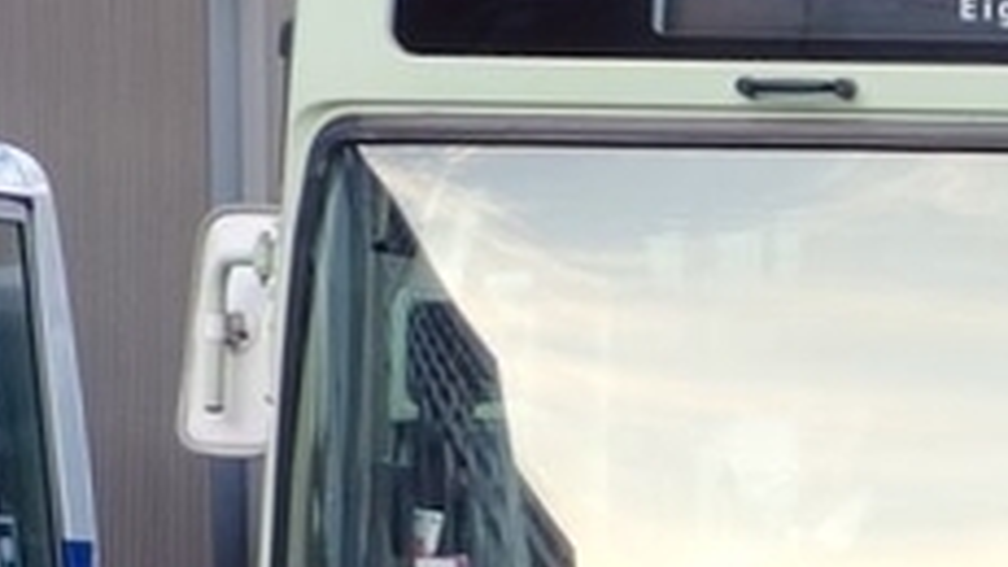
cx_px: 1671
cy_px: 650
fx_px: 10078
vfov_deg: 3.2
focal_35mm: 377
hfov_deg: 5.7
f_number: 2.5
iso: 125
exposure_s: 1/160
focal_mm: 21.4
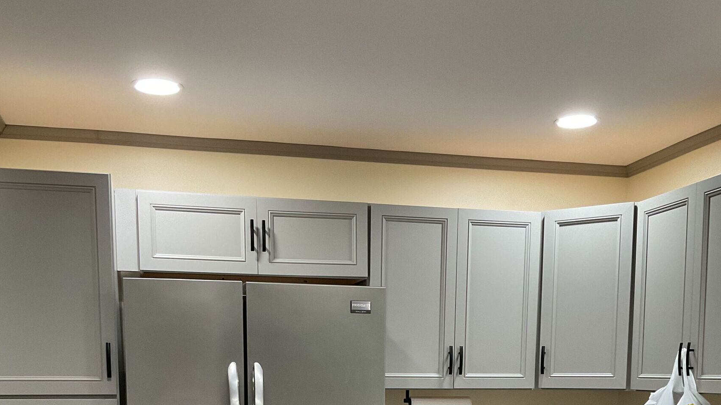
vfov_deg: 25.5
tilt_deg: -5.6
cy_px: 455
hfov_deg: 47.4
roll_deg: -1.2
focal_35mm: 43
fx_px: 822
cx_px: 360
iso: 100
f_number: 1.8
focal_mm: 3
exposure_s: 1/60
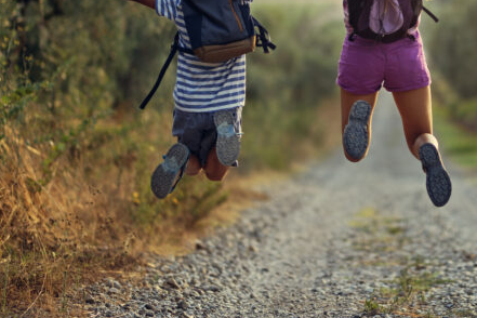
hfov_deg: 10.7
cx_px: 357
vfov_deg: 7.2
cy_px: 23
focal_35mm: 191
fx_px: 2531
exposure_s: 1/1250
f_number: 1.4
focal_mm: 85
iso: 64
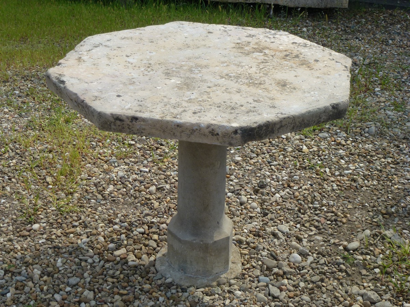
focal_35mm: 57
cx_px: 205
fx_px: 675
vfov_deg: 25.7
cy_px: 154
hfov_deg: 33.8
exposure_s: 1/640
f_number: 4.4
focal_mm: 10.1
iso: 100
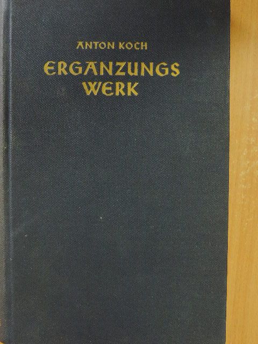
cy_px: 172
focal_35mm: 60
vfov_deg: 32.2
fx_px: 596
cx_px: 129
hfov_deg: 24.4
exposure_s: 1/60
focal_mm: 10.7
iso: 1600
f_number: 3.7
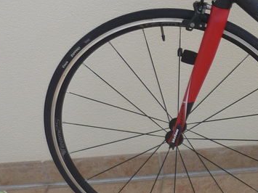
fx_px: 693
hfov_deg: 19.5
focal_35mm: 93
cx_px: 329
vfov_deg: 15.9
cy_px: 74
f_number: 2.8
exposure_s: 1/800
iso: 100
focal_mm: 5.5
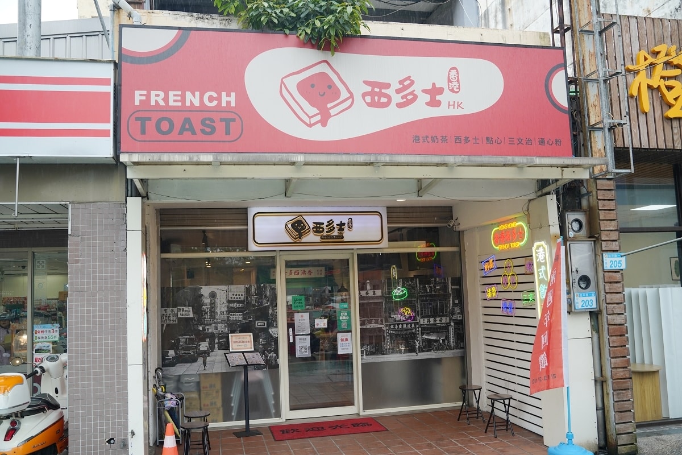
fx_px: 587
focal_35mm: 31
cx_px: 341
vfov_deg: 42.3
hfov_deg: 60.3
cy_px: 228
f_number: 4
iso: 320
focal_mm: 31
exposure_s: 1/160
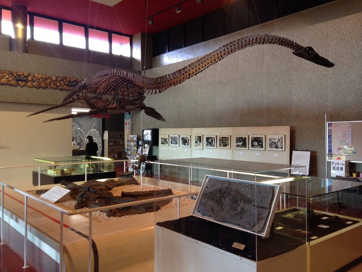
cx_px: 181
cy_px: 136
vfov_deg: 42.9
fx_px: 345
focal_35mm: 33
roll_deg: -0.9
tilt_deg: -2.1
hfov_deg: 55.4
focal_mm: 4.12
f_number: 2.4
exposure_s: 1/20
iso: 64
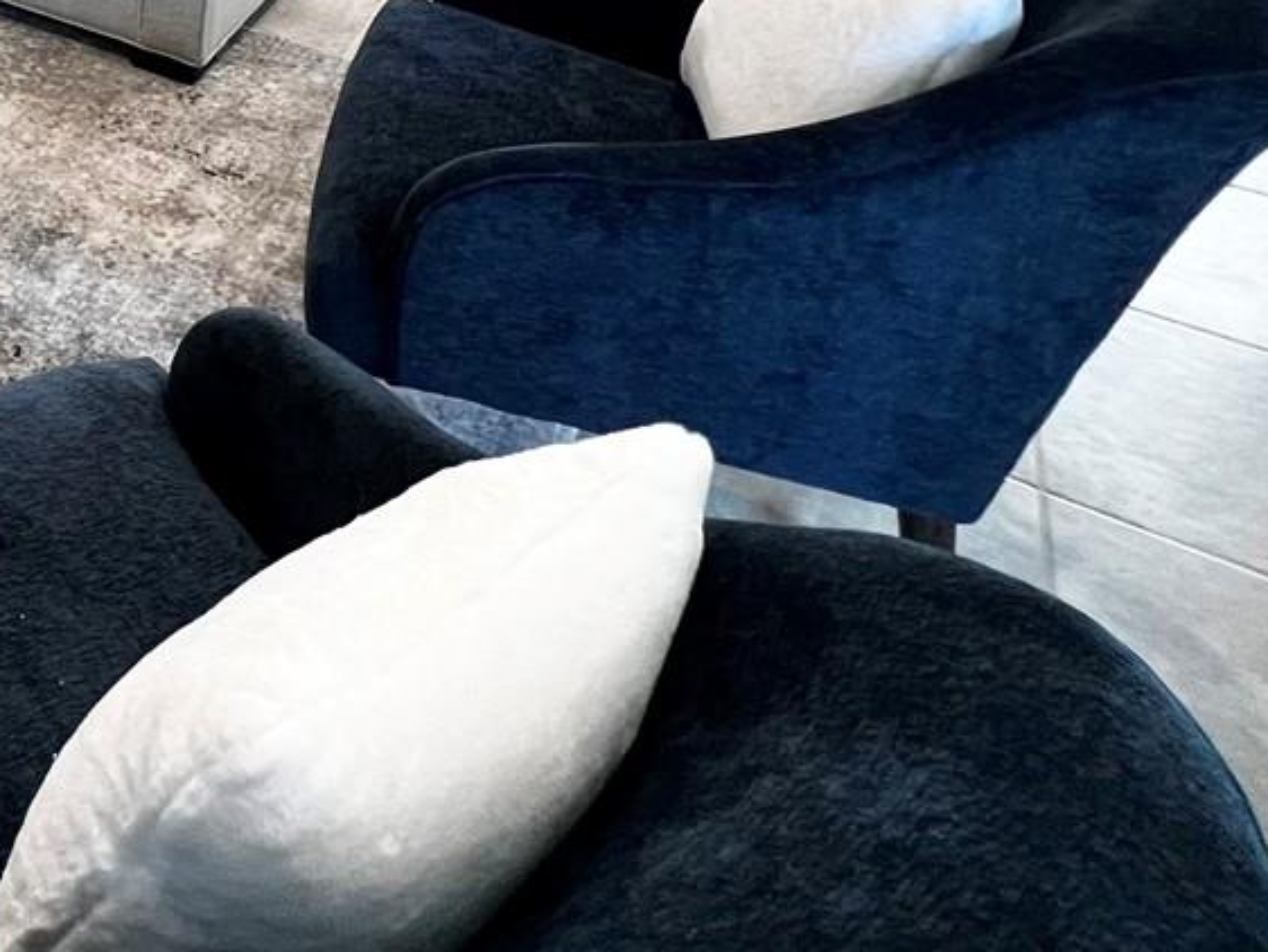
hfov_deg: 38.8
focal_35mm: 37
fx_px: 1356
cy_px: -347
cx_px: -205
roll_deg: -0.5
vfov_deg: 29.4
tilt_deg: -14.9
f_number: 1.8
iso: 200
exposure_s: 1/60
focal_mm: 1.57
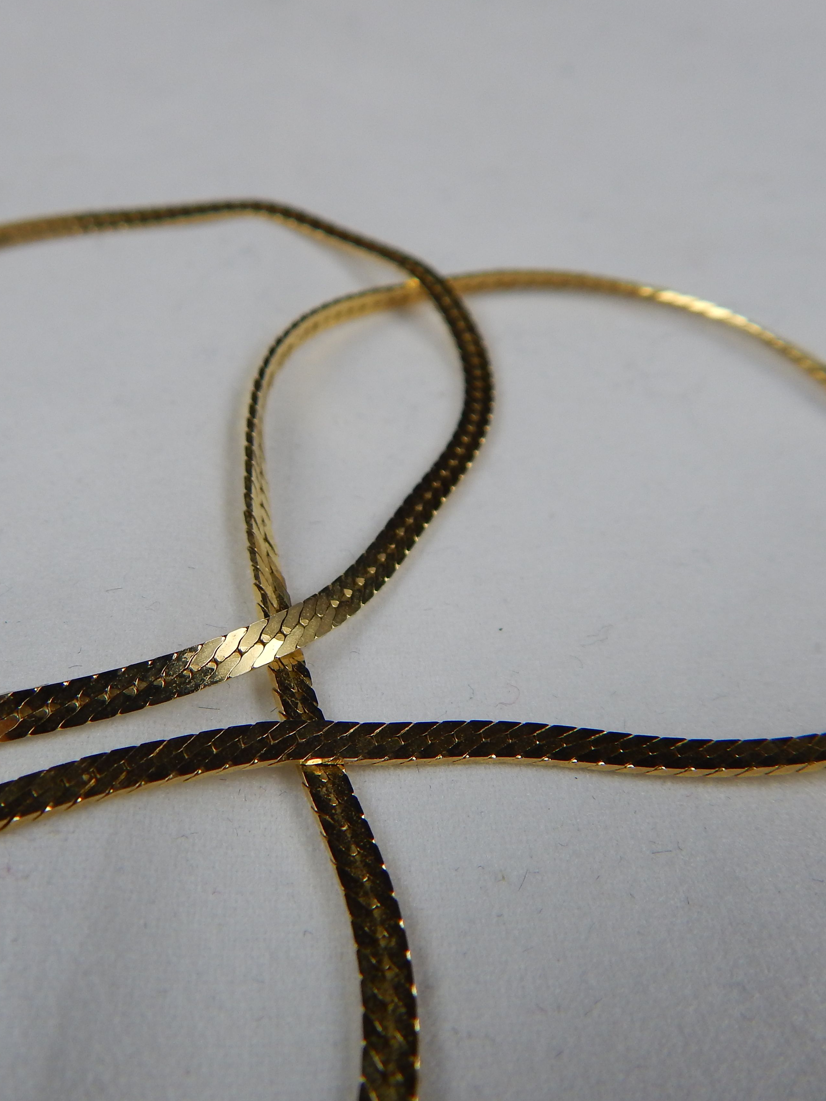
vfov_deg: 58.4
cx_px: 357
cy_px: 552
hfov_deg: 45.3
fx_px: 986
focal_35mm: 31
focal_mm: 4
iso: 125
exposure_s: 1/40
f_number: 3
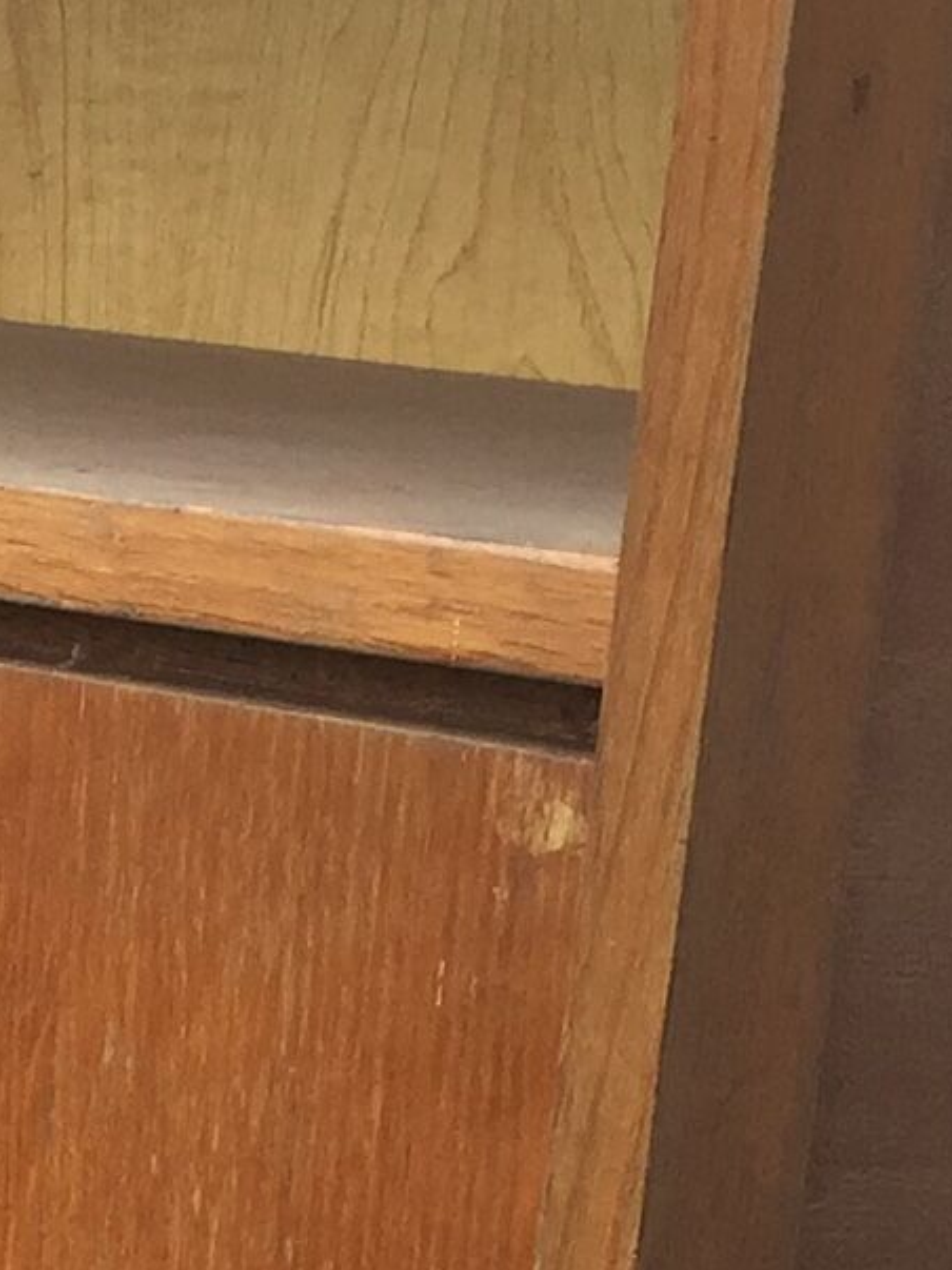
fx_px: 5759
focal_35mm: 157
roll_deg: -3.1
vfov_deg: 12.0
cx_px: -468
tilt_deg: -17.4
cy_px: 1948
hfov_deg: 9.2
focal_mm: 4.15
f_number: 2.2
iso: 50
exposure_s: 1/100
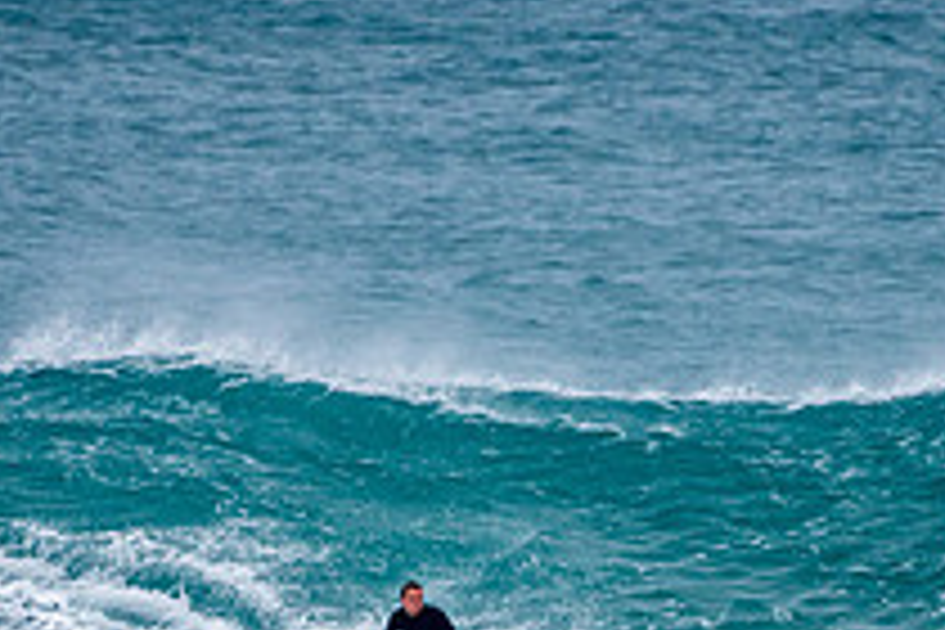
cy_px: 710
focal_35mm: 1696
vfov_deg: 0.8
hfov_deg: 1.2
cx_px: 493
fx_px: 44517
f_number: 5.6
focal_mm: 500
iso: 280
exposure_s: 1/1250
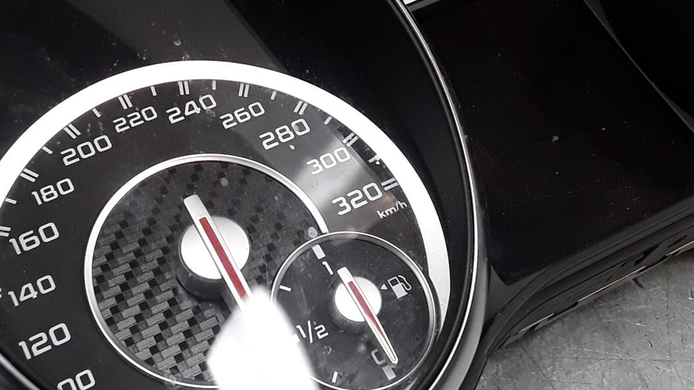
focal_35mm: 55
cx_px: 255
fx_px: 1012
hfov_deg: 37.6
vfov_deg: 21.7
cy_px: 130
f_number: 1.9
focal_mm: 2.91
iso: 64
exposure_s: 1/100
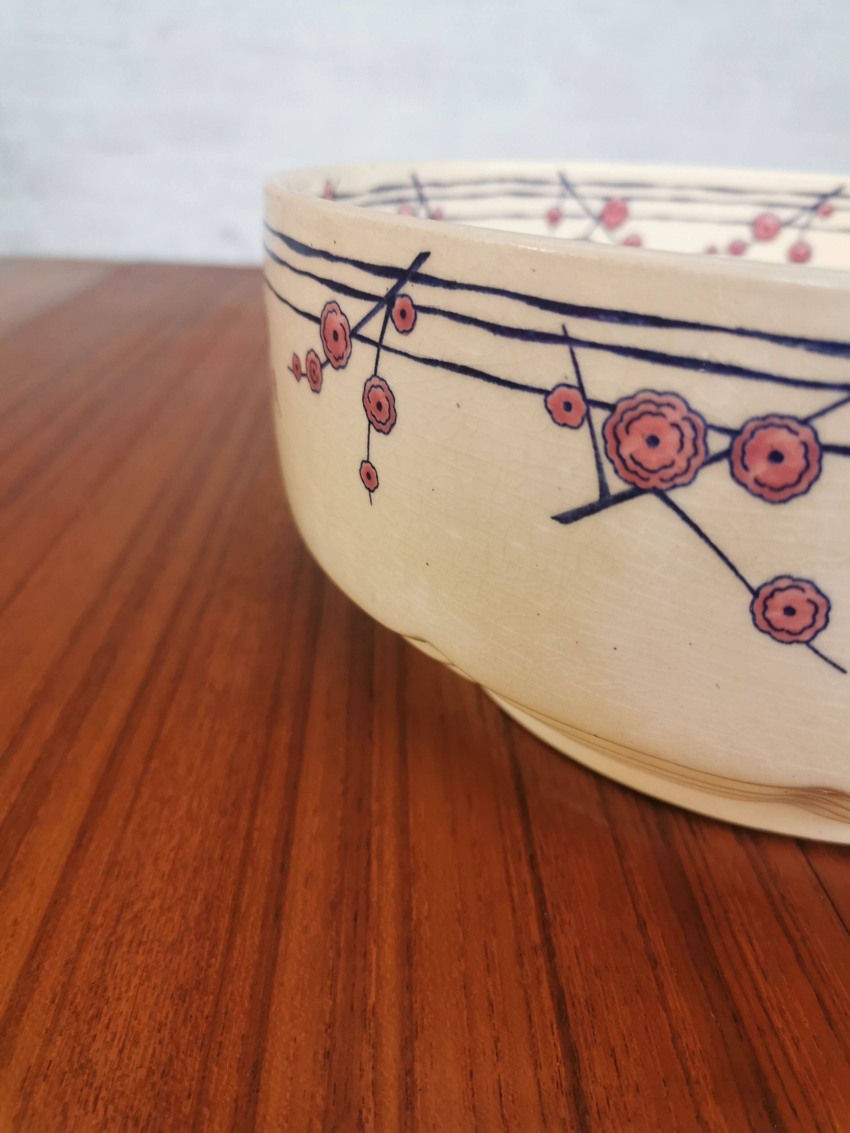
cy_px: 566
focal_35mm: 27
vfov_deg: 65.3
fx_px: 884
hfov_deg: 51.4
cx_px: 425
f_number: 1.8
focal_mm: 5.58
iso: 125
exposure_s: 1/50
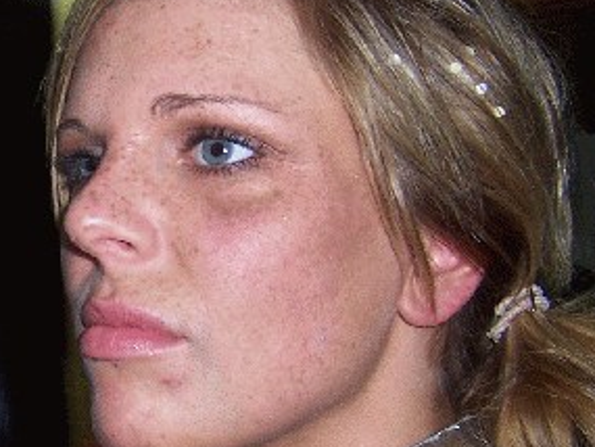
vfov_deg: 19.9
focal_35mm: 74
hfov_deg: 24.7
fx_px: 1272
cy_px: 290
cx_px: -40
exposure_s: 1/60
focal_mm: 5.5
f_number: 2.8
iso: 80
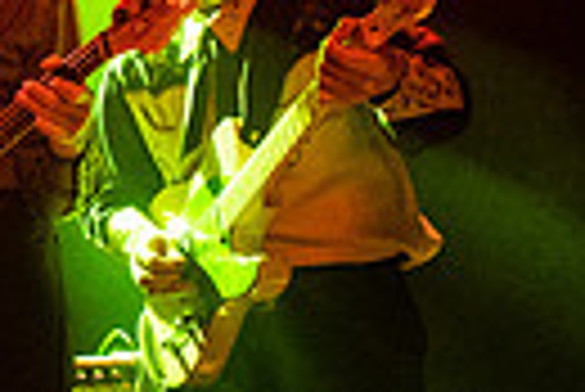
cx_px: -588
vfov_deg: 12.0
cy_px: 119
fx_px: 1855
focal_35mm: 114
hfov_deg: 14.7
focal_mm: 24
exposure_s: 1/250
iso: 3200
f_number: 3.2
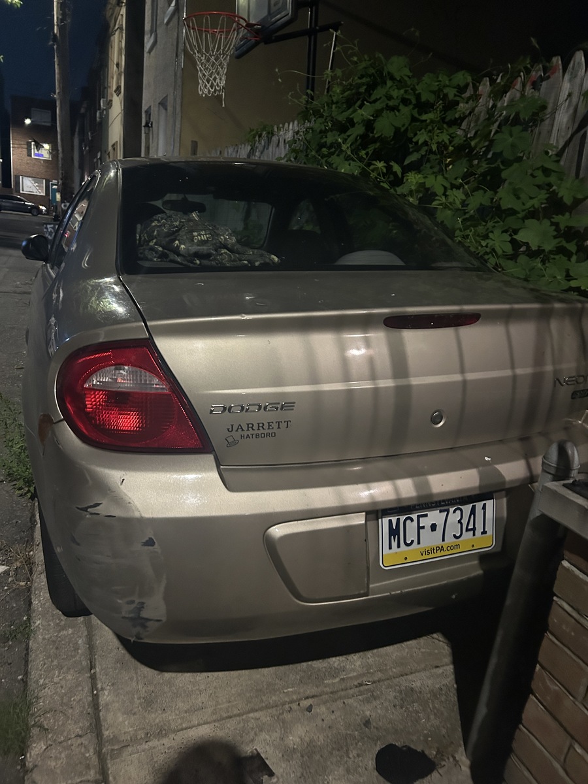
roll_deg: -6.2
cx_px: 294
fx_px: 589
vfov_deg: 67.3
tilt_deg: -15.1
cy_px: 392
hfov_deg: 53.1
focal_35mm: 26
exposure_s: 1/30
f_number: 1.5
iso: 640
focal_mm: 5.7
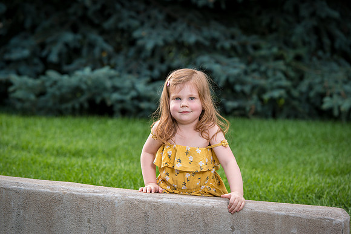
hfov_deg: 15.8
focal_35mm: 130
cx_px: 176
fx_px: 1268
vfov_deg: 10.6
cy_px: 117
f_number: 5
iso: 250
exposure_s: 1/200
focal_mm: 130
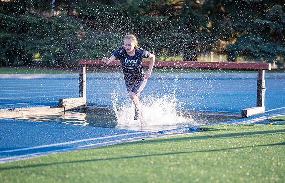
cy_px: 104
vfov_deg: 14.1
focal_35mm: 95
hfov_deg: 21.8
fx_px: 741
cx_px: 157
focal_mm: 85
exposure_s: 1/500
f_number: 1.8
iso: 100
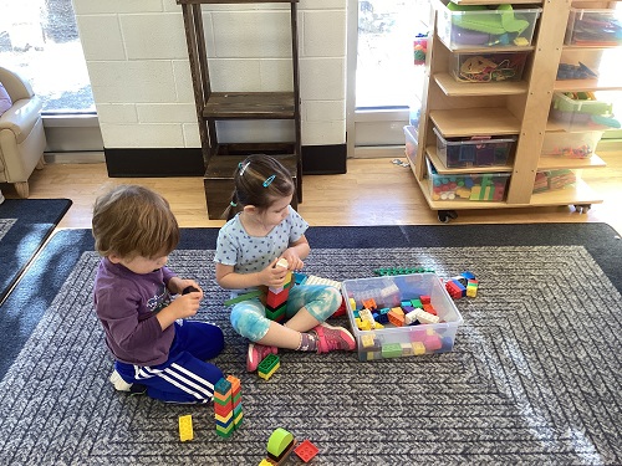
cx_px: 311
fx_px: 557
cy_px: 233
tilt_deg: -31.9
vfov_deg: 45.4
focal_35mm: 31
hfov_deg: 58.4
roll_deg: +2.0
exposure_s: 1/60
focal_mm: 3.3
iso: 80
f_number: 2.4
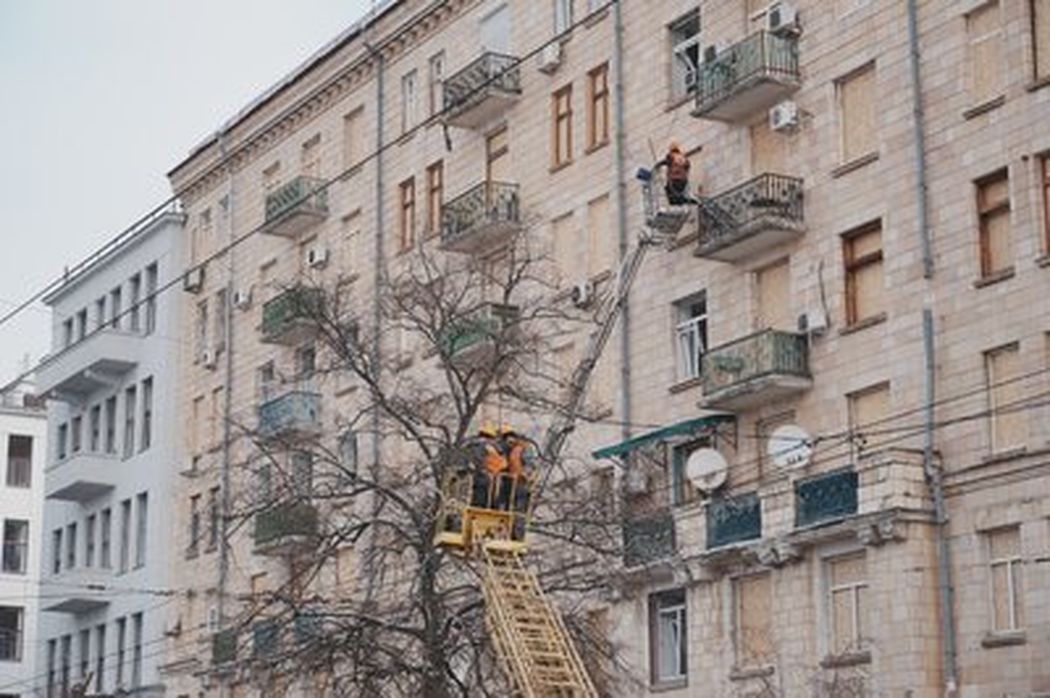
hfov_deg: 27.0
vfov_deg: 18.2
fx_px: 2186
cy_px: 349
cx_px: 525
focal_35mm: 75
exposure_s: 1/400
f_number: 8
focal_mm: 75
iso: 200
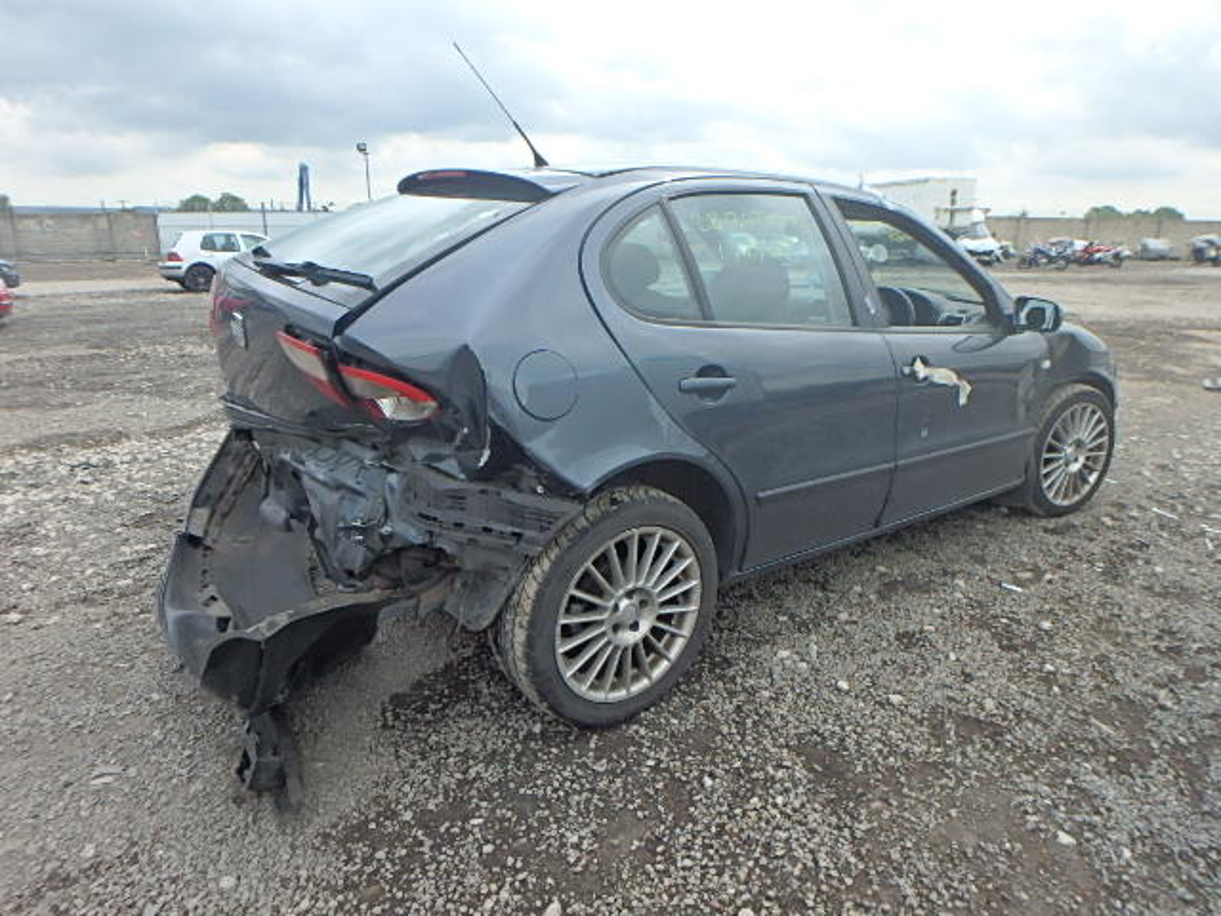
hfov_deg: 79.0
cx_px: 610
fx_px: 741
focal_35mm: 21
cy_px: 458
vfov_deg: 63.4
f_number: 3.5
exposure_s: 1/640
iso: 125
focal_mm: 3.7
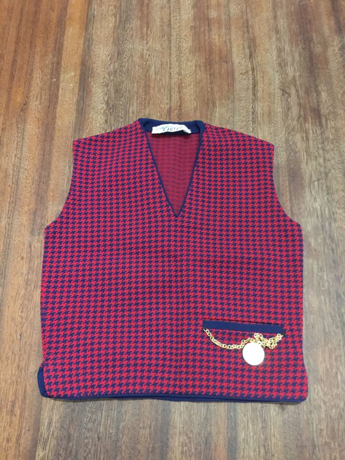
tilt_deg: -70.9
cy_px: 230
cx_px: 172
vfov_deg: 61.7
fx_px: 385
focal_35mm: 29
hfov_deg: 48.2
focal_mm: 4.15
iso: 125
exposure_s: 1/4
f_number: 2.2
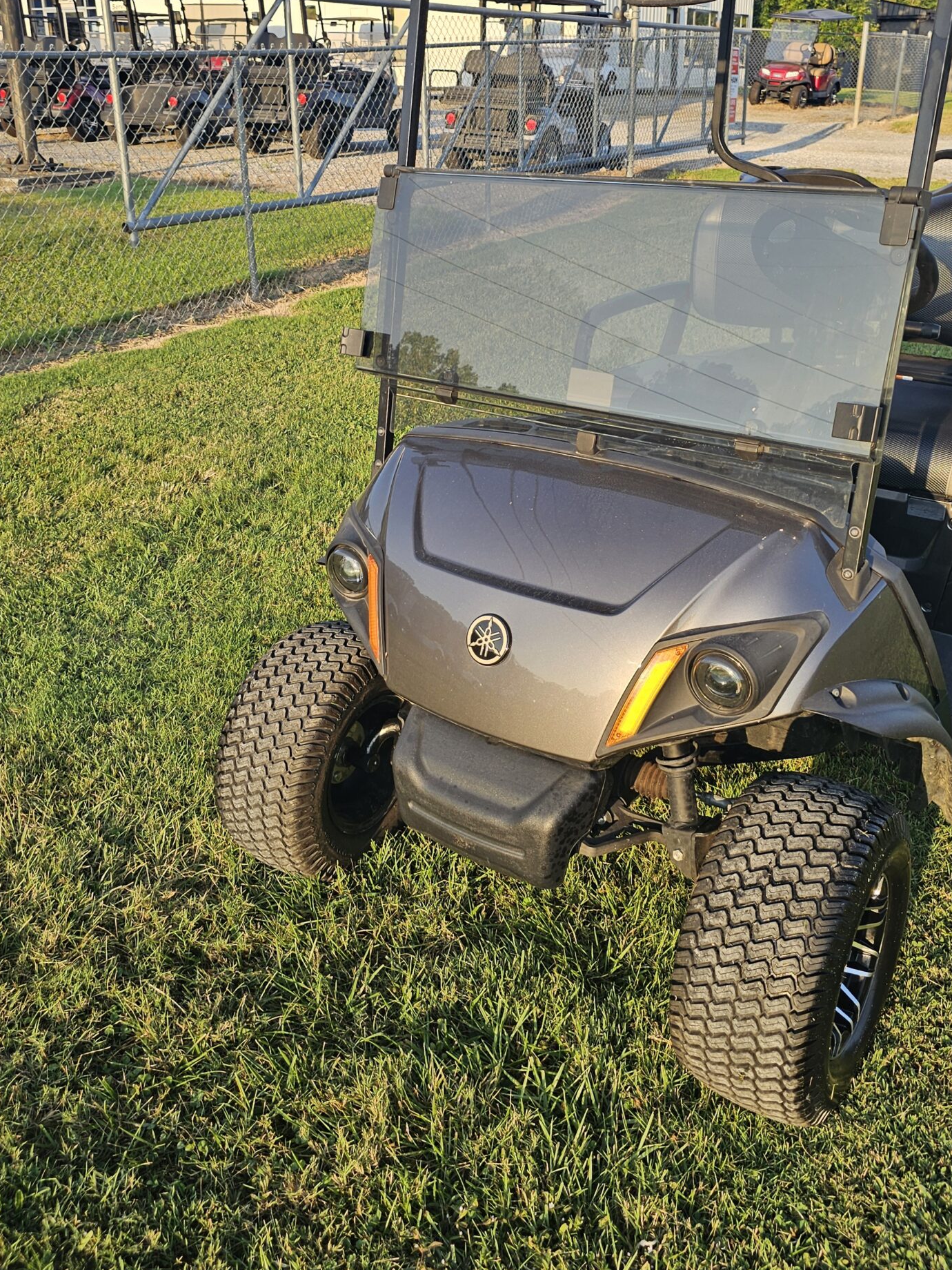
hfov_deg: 44.1
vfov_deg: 56.4
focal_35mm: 32
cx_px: 513
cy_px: 517
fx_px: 1173
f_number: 1.7
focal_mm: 6.3
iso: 10
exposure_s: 1/226
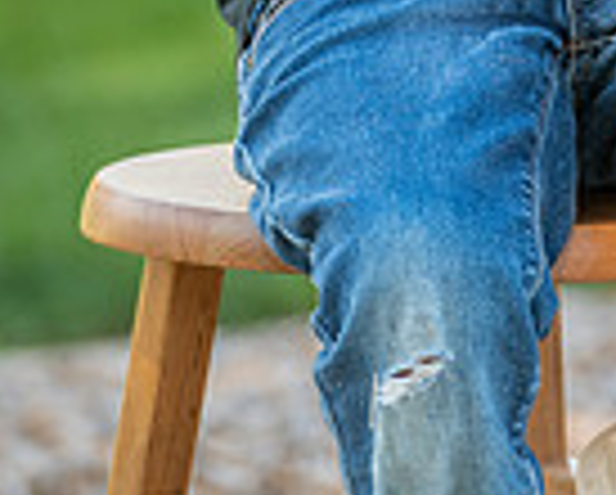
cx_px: 560
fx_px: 11246
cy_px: -436
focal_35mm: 616
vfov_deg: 2.5
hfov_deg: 3.1
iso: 100
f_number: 6.3
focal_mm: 200
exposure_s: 1/100
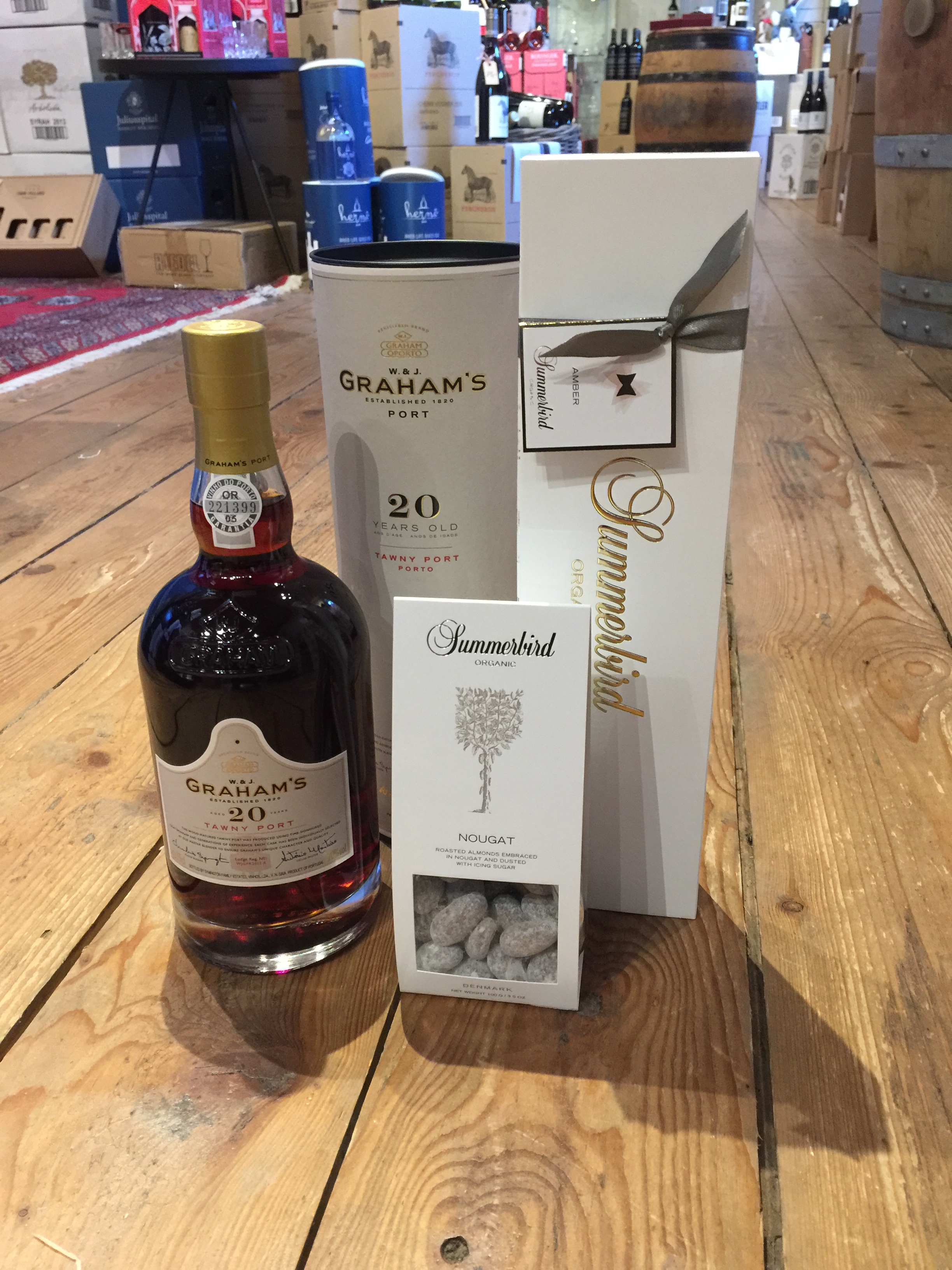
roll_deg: +0.7
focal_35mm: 29
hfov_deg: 48.2
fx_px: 1063
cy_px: 635
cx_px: 476
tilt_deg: -22.9
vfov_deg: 61.7
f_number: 2.2
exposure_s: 1/17
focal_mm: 4.15
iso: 125
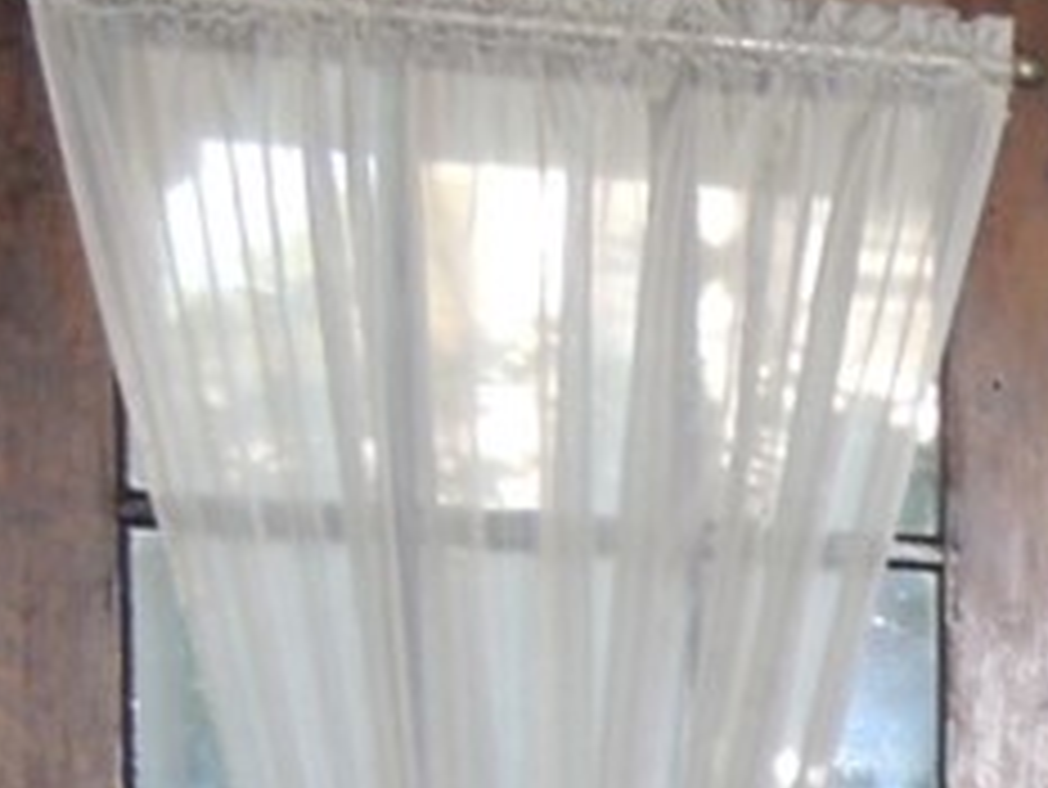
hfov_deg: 11.3
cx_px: 2267
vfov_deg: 9.0
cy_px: 1662
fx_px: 4665
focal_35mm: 154
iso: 200
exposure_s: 1/30
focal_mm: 6.2
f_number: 3.3
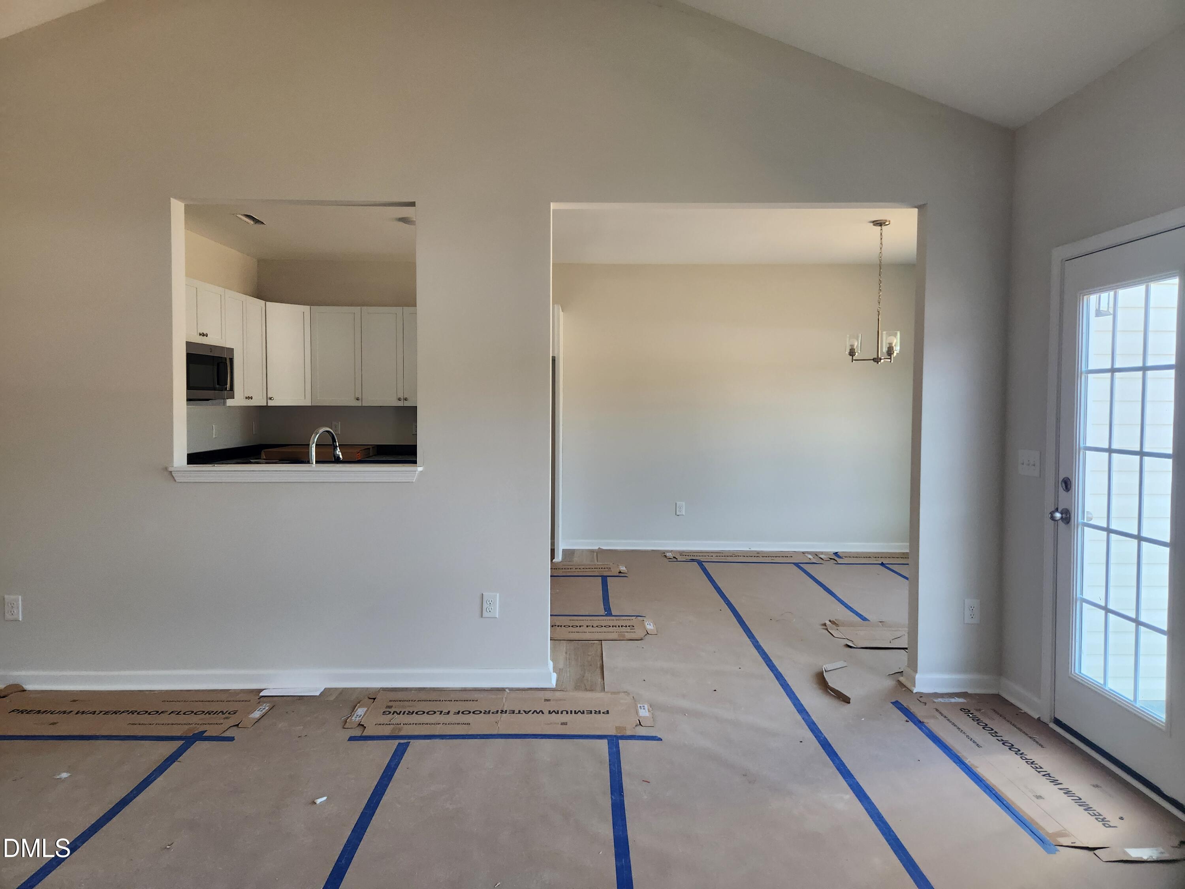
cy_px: 444
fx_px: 787
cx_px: 592
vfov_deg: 58.9
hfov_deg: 73.9
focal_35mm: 23
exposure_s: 1/180
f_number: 1.8
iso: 160
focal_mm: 5.4
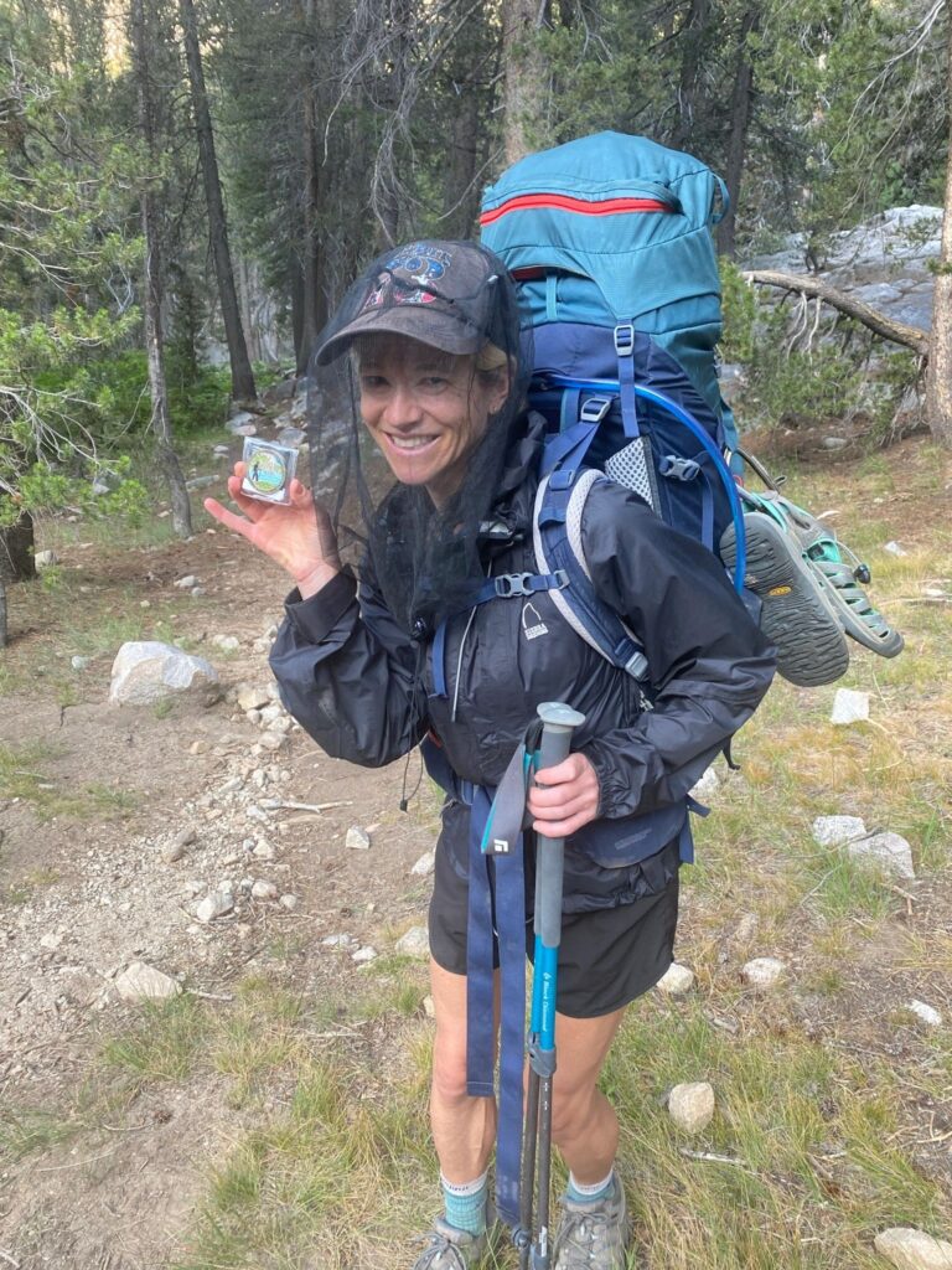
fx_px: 953
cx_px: 476
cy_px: 635
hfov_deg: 53.1
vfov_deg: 67.3
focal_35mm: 26
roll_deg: -2.7
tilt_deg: -19.3
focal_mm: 4.25
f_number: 1.8
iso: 80
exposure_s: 1/122
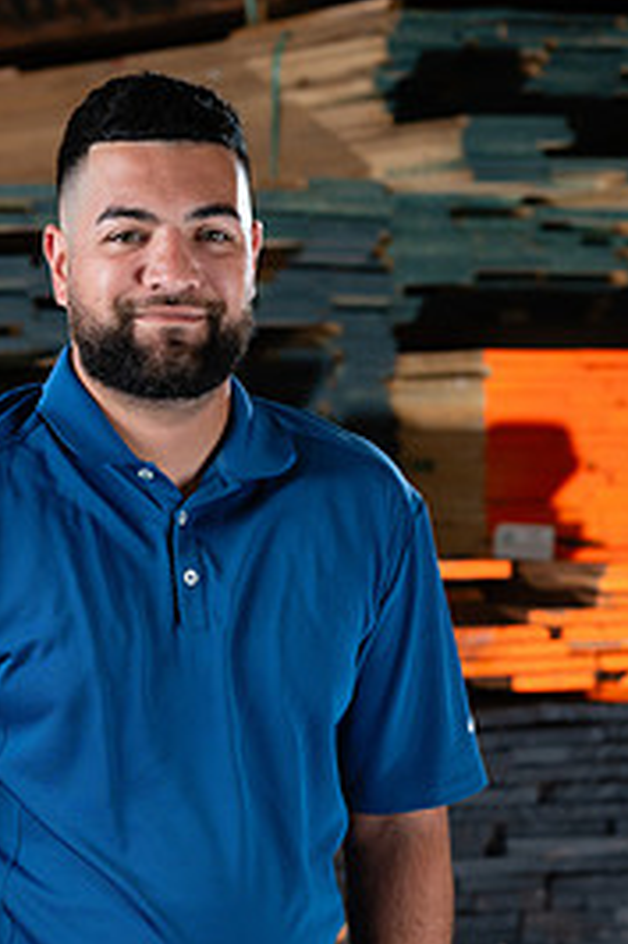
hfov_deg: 9.5
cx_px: 131
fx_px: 3773
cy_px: 784
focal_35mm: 144
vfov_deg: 14.2
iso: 400
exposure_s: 1/60
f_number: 5.6
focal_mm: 85
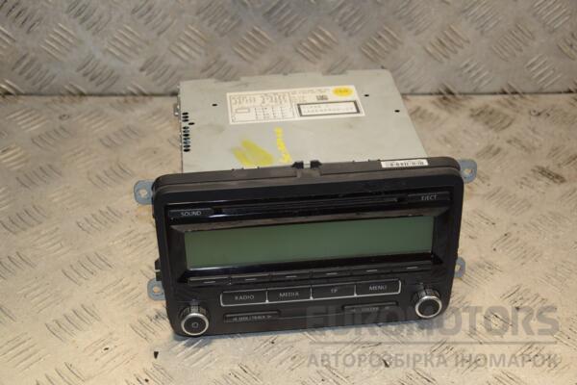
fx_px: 1154
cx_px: 288
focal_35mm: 72
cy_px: 192
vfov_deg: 18.9
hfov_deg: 28.1
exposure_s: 1/200
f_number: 5.6
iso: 800
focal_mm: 48
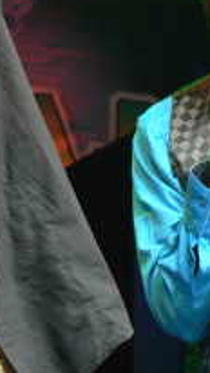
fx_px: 2760
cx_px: 25
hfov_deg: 4.4
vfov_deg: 7.7
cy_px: 49
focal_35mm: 279
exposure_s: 1/30
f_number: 3.2
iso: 64
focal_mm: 15.2
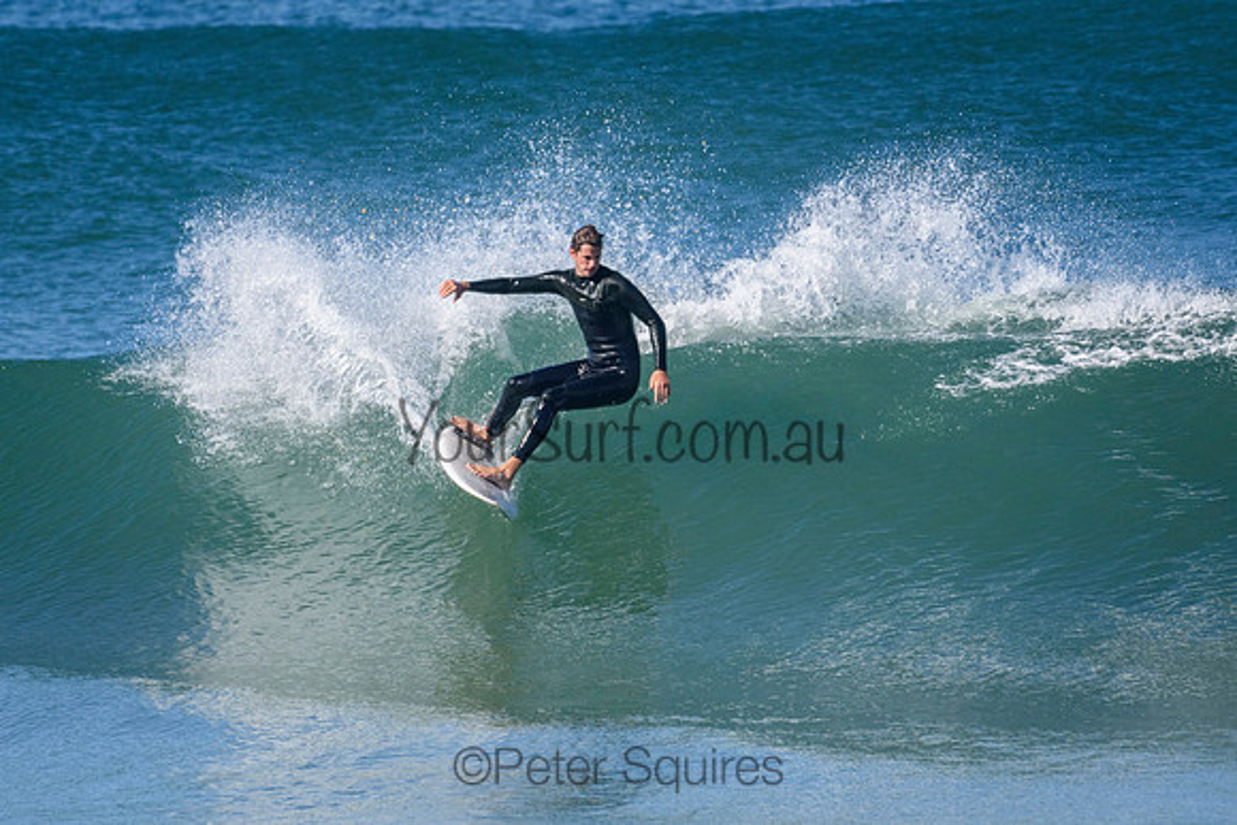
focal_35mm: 750
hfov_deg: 2.7
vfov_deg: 1.8
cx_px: 618
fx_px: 25779
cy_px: 412
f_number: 5.6
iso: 800
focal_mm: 500
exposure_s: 1/4000
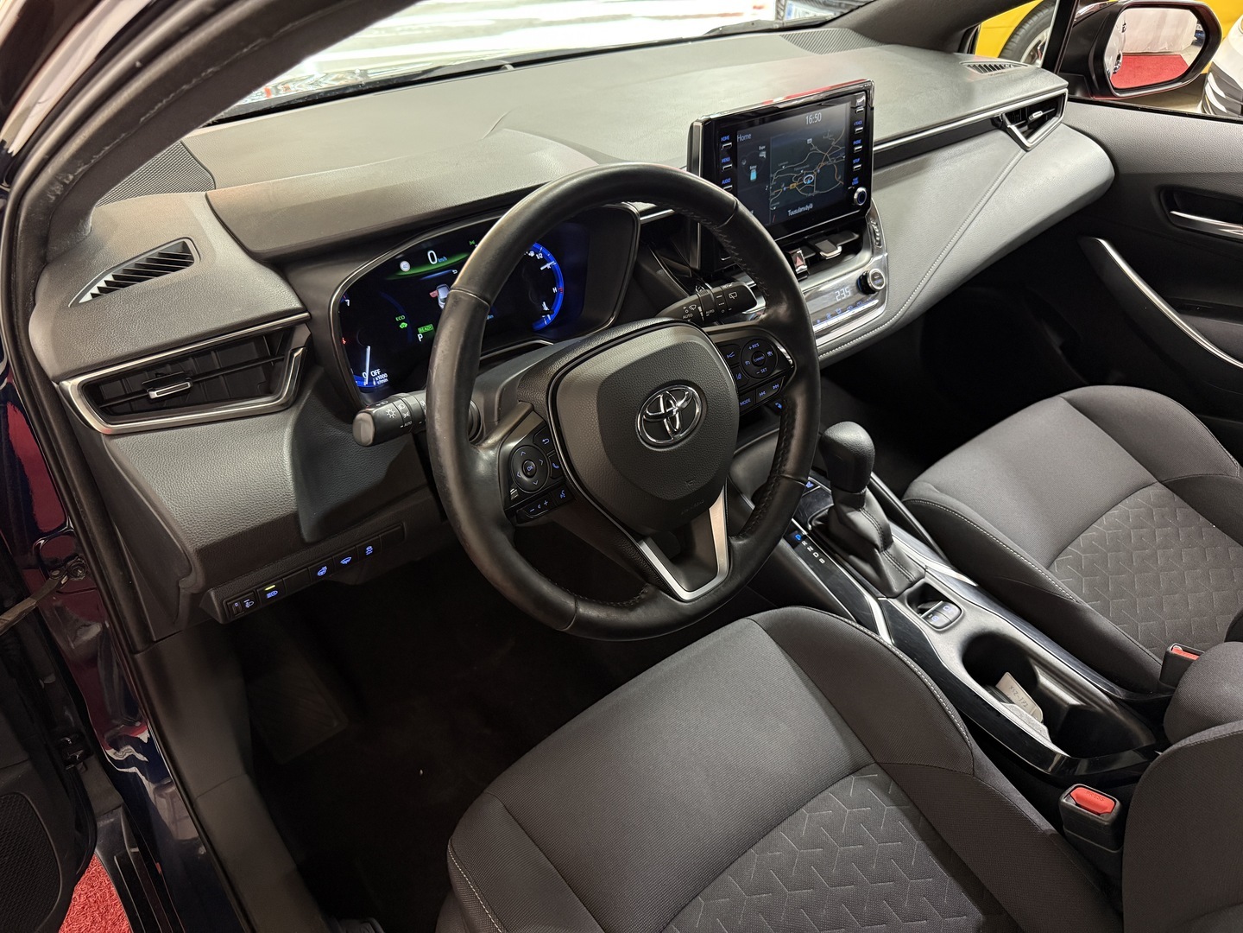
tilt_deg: -35.2
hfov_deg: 71.6
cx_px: 622
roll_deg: +0.0
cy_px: 466
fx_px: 862
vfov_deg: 56.8
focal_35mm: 24
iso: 500
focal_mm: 6.76
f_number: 1.78
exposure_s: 1/50
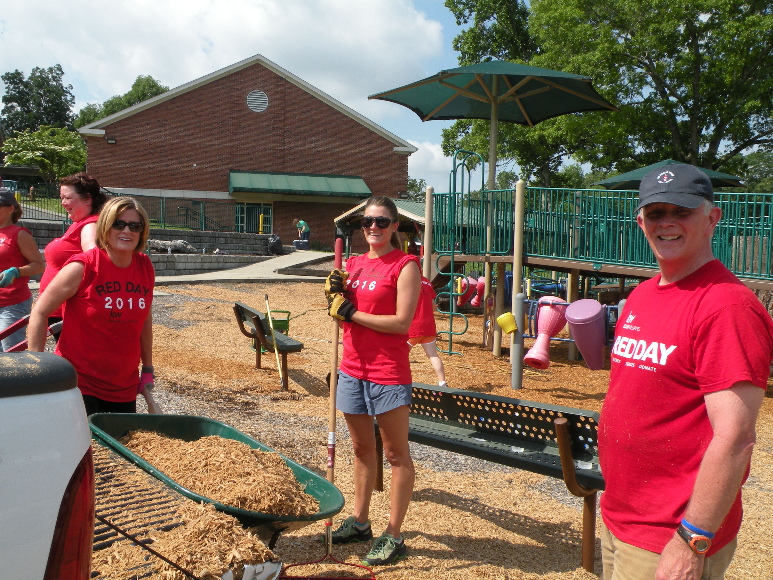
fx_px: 737
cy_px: 290
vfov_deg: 42.9
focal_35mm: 33
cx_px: 386
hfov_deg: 55.4
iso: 64
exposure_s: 1/215
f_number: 7.1
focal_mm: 5.8
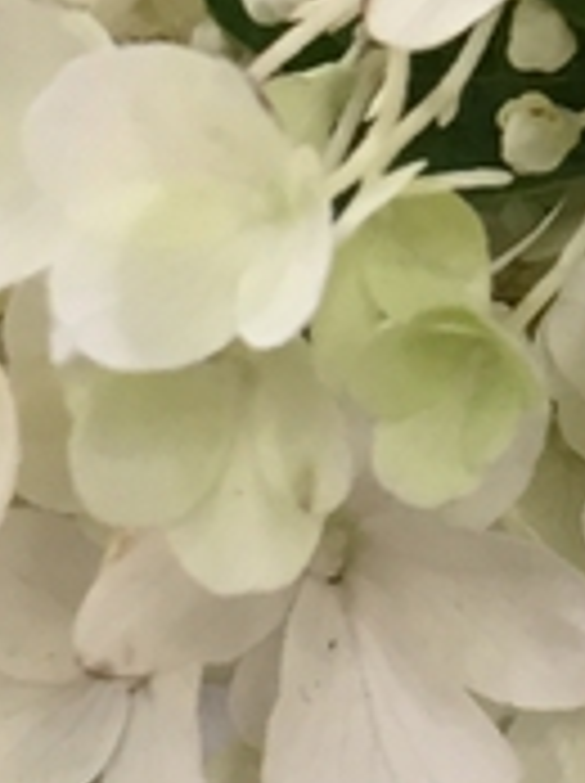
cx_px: 904
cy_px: -292
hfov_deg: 8.5
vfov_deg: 11.2
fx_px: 3863
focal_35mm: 171
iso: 40
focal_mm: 4.15
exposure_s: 1/30
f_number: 2.2
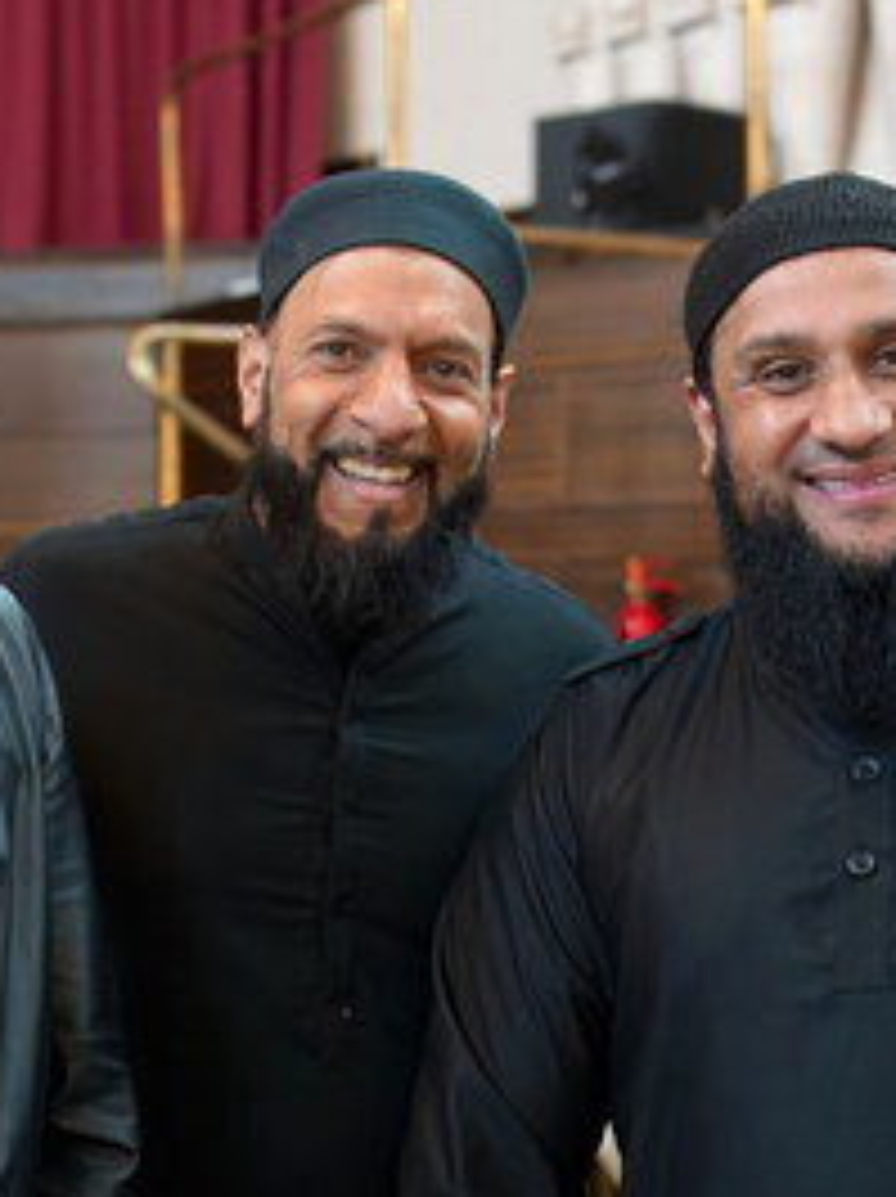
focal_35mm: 76
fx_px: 2627
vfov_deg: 25.7
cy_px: 562
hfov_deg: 19.3
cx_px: 311
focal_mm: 35
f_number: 2.5
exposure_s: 1/40
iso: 2000
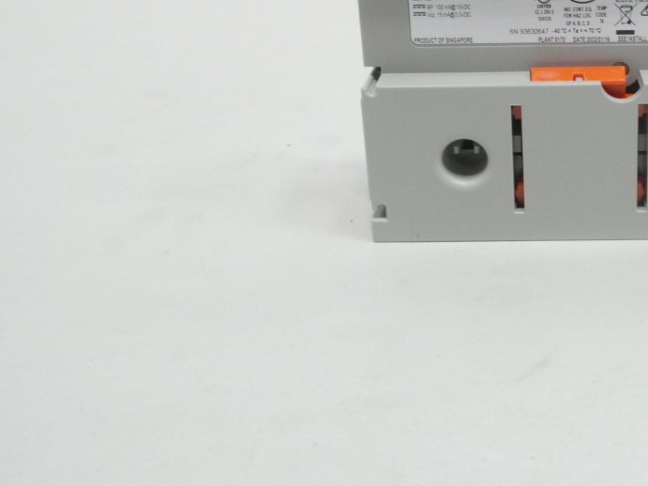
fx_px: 936
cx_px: 534
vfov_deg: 28.3
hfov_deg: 36.7
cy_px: 75
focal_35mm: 50
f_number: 3.3
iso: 250
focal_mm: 4.3
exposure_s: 1/60
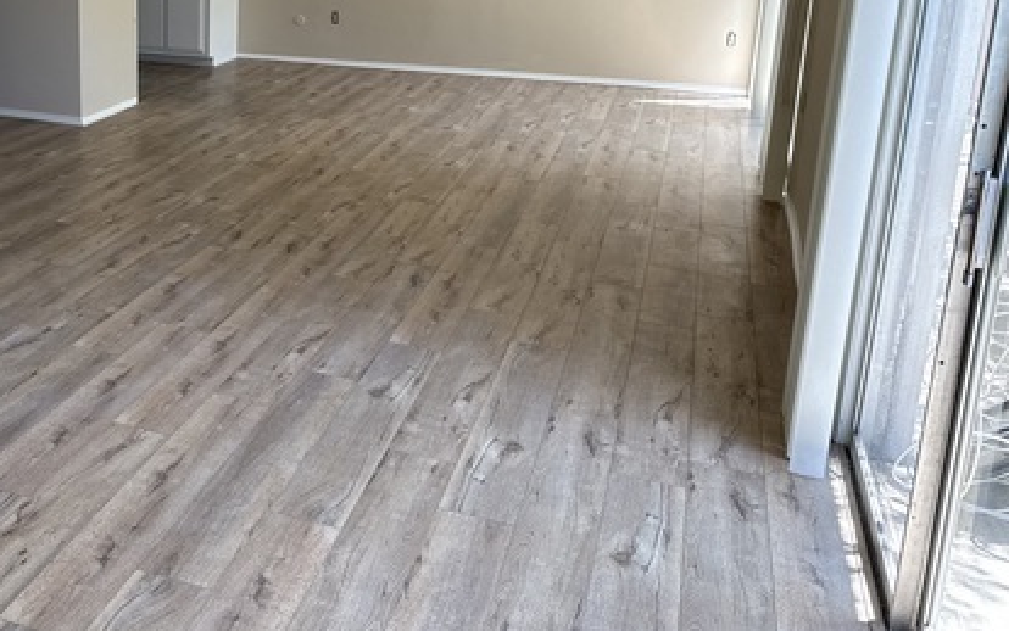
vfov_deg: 30.7
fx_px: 1128
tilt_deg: -14.0
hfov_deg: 45.8
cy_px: 156
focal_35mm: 41
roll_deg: -0.7
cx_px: 208
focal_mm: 6.76
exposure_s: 1/218
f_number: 1.78
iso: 100
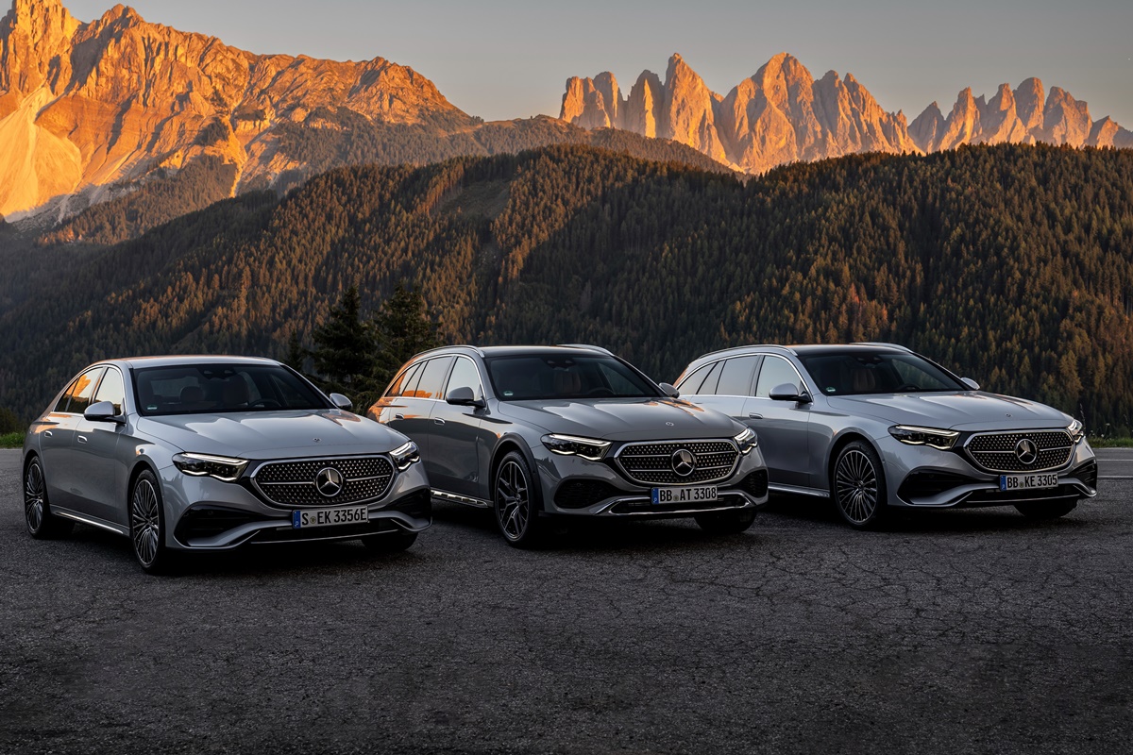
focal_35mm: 34
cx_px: 566
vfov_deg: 38.4
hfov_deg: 55.1
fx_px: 1086
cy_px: 378
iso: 64
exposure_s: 1/25
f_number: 4
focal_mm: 34.5
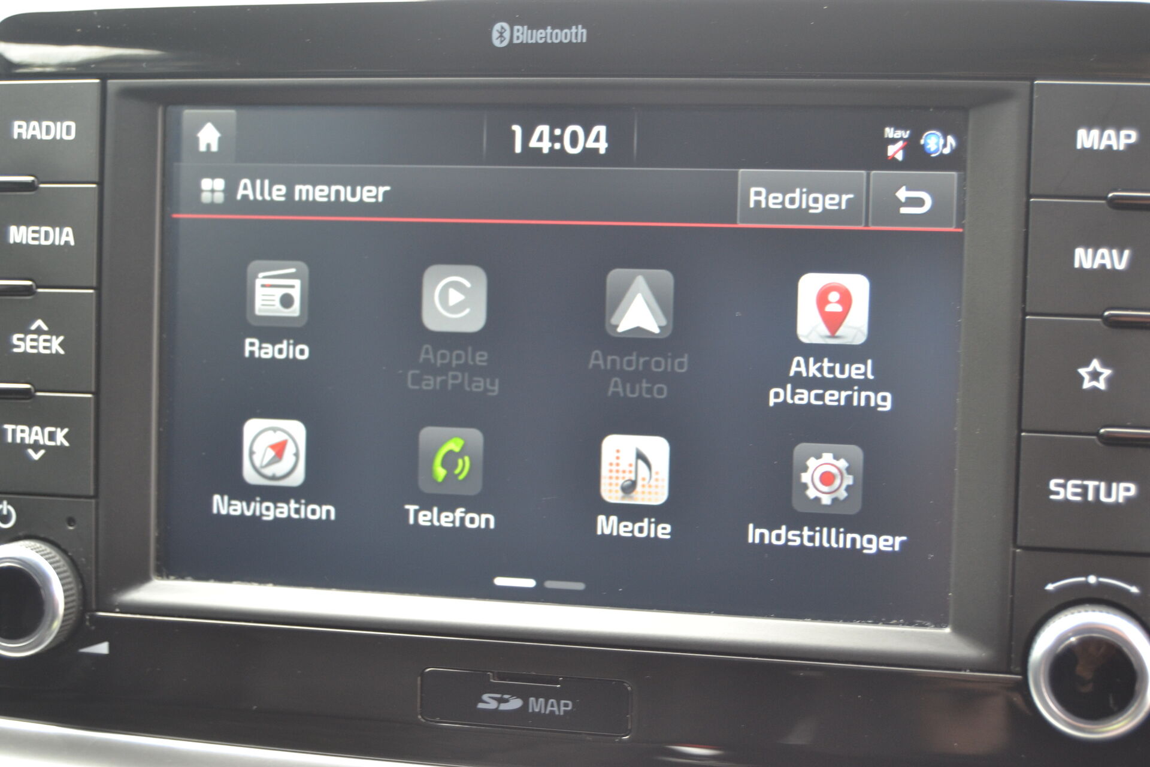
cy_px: 384
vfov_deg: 21.6
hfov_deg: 31.9
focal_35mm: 63
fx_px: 2012
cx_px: 575
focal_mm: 42
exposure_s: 1/60
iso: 400
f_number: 5
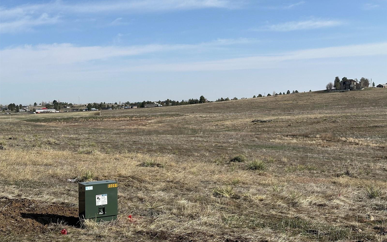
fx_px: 538
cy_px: 106
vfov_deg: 25.3
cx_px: 194
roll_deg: +0.8
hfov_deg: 39.6
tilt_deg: +0.2
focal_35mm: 51
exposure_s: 1/6211
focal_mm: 6.86
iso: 64
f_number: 1.78
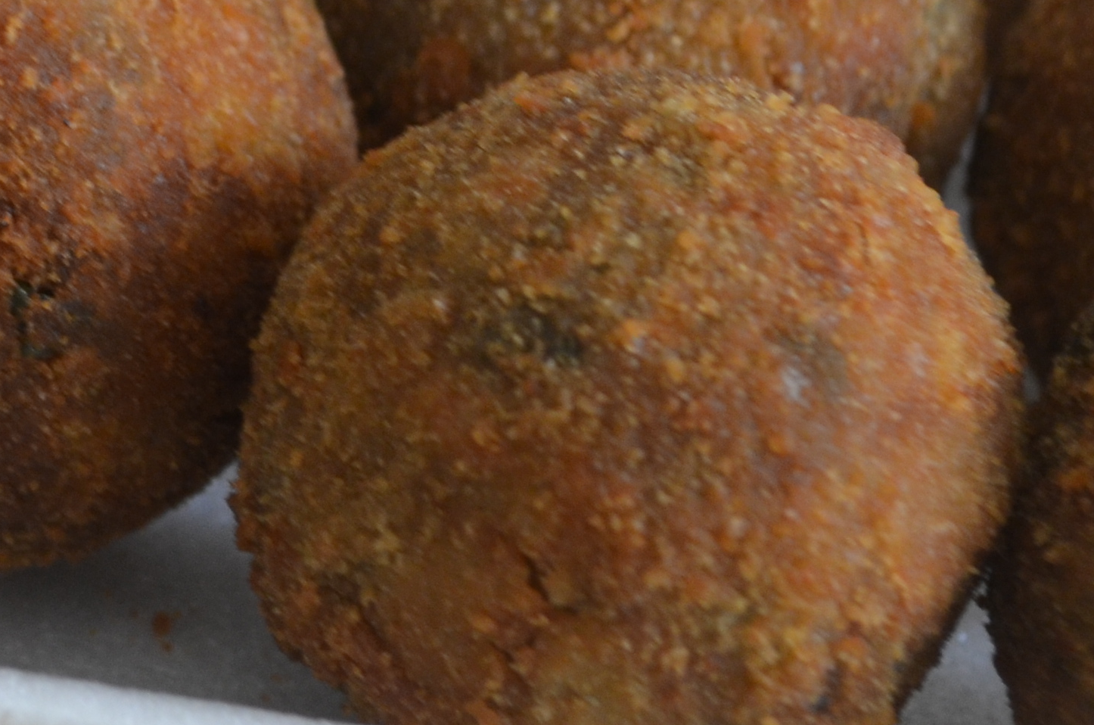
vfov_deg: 7.4
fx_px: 5580
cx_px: -45
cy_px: 151
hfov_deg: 11.1
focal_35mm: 184
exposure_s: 1/60
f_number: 5
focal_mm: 36
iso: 500
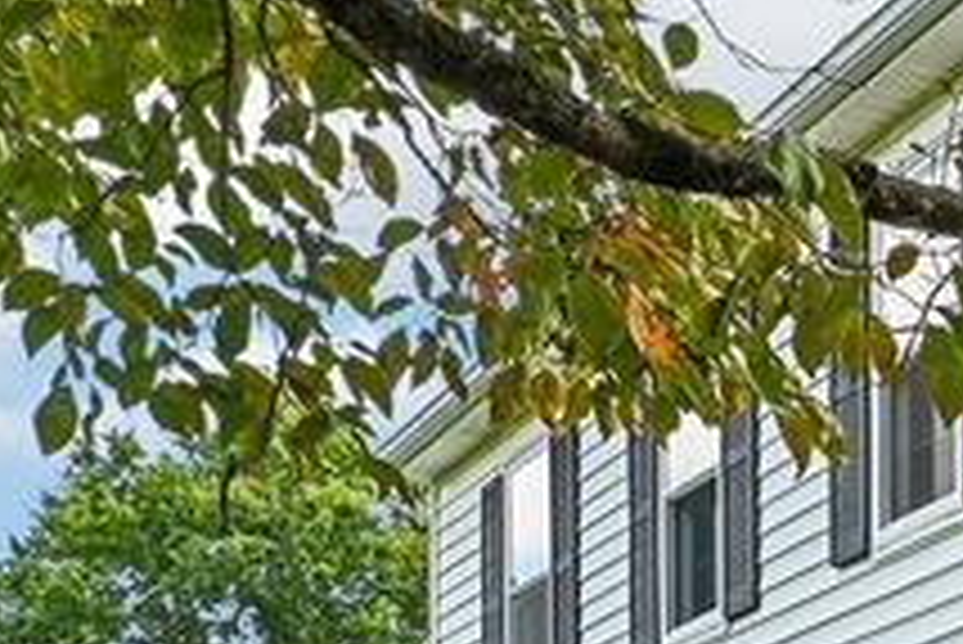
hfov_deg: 17.9
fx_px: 2516
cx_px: 1670
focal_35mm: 94
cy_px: 1211
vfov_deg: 13.0
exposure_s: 1/100
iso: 100
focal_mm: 14
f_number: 8
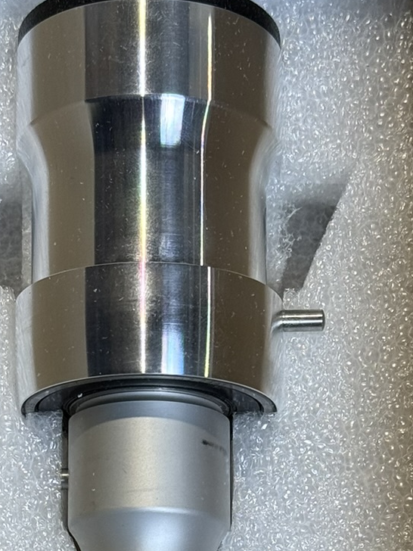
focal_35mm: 135
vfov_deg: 14.1
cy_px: 705
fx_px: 2148
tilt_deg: -80.6
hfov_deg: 11.0
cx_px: 195
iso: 50
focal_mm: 6.76
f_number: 1.78
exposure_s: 1/120
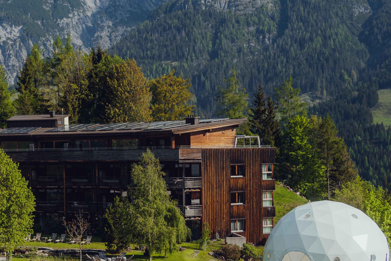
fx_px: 815
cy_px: 154
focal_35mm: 75
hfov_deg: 26.0
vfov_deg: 18.2
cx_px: 27
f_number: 2.8
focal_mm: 28
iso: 125
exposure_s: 1/2000
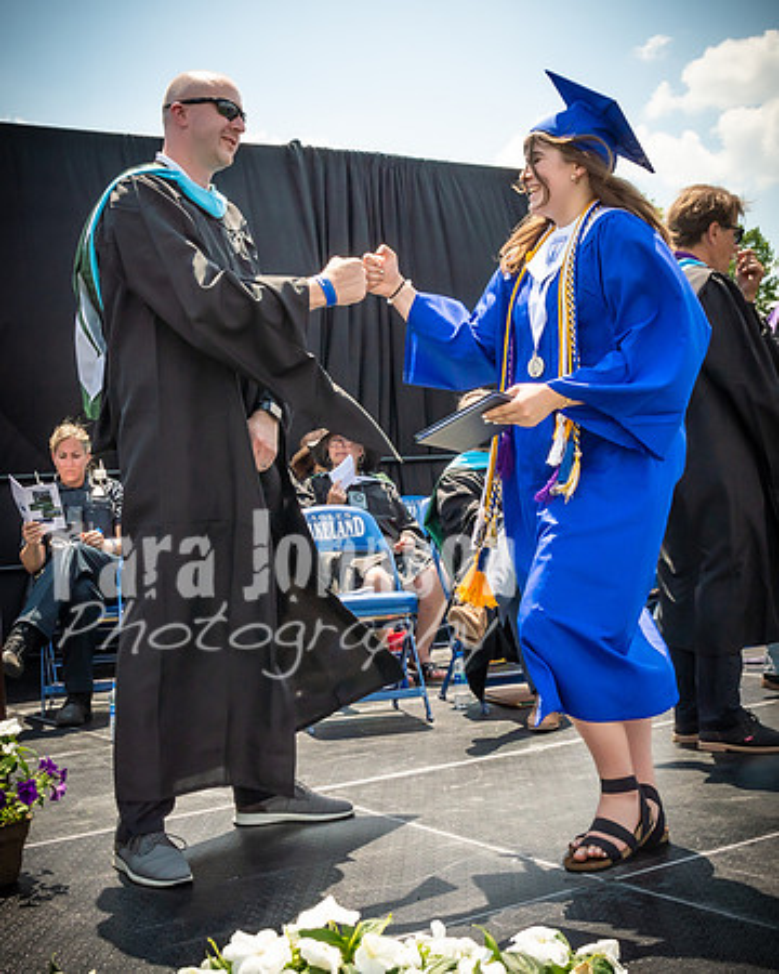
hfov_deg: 32.6
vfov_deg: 40.2
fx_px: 1329
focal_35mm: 46
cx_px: 354
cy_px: 443
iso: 200
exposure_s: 1/800
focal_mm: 20
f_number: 7.1
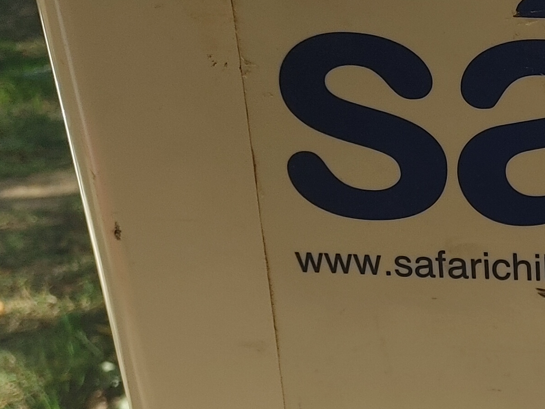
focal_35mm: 87
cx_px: 720
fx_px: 1370
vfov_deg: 16.6
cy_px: 405
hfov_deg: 20.4
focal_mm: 4.81
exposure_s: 1/541
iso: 50
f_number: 1.8
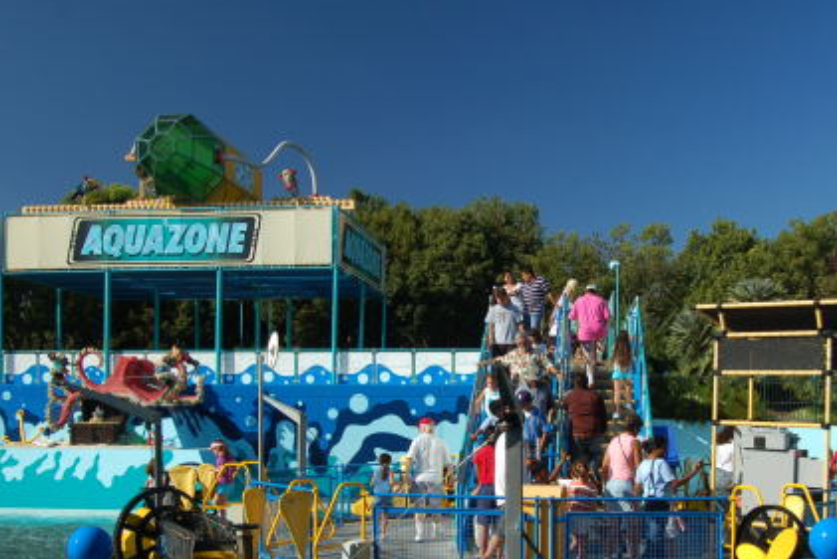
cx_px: 525
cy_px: 394
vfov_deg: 32.3
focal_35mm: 41
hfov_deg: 47.0
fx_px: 954
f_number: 7.1
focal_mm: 18
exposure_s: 1/200
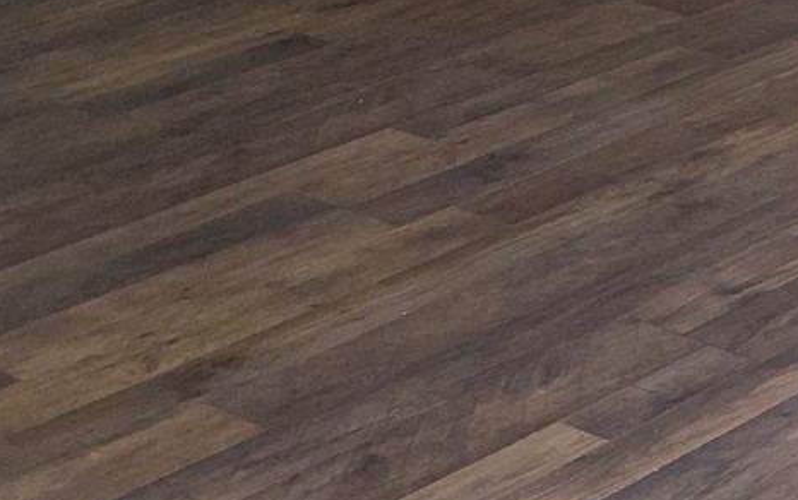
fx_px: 2633
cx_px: 1666
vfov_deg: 9.5
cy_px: -748
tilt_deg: -3.3
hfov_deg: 14.1
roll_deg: -0.9
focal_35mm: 121
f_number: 1.8
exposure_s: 1/108
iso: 125
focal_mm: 4.25
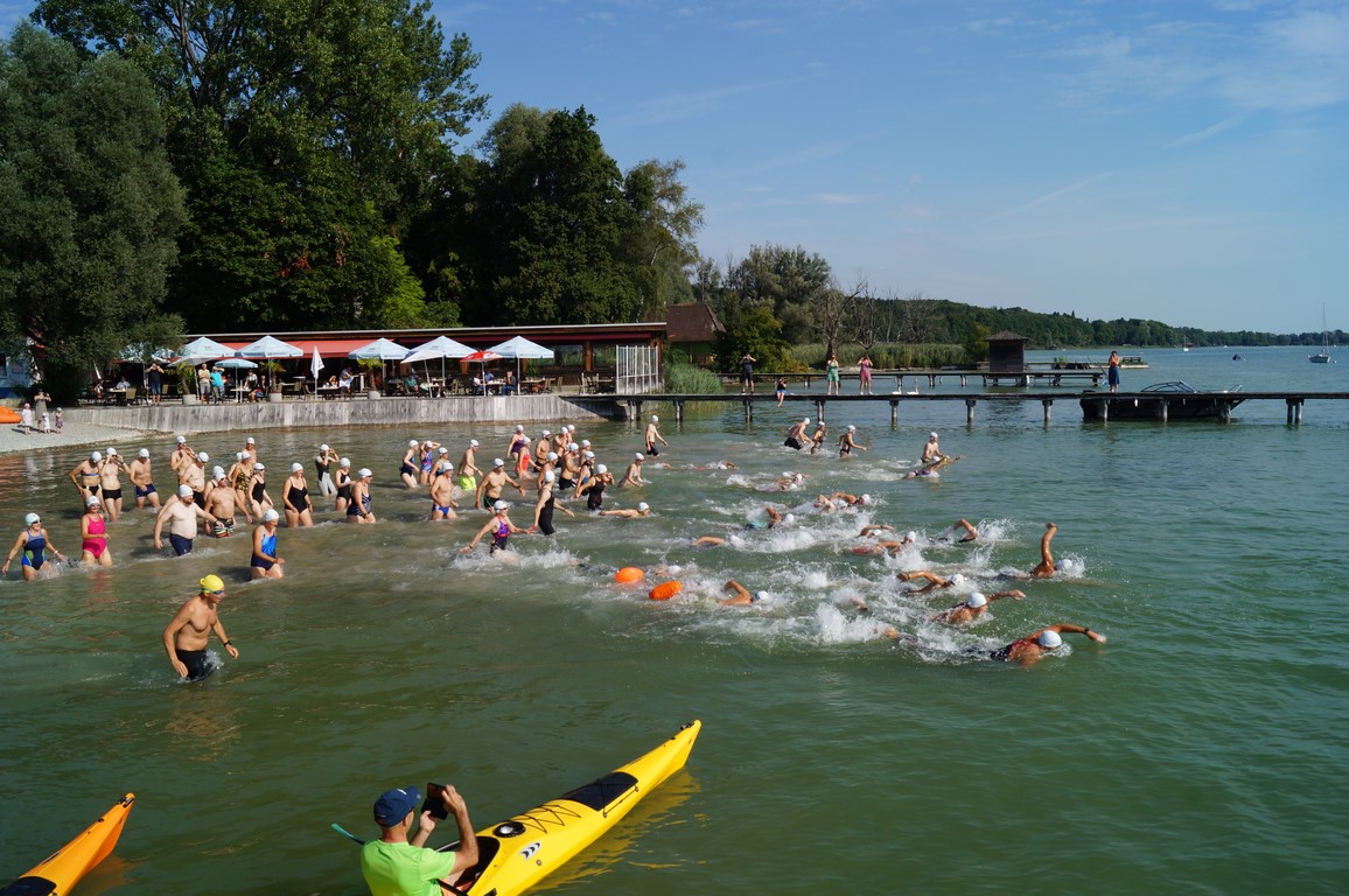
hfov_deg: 67.4
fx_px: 1011
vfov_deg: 47.8
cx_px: 674
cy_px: 448
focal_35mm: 27
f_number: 13
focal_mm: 18
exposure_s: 1/200
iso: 100
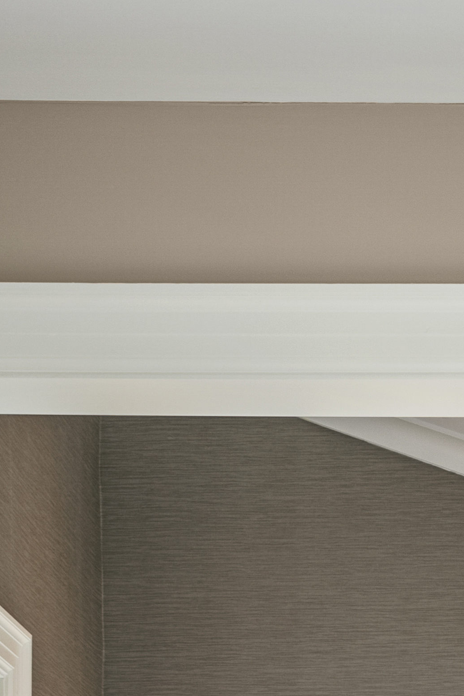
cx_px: 578
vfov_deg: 14.1
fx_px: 2591
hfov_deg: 10.1
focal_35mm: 134
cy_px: 1107
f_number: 6.3
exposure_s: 1/1250
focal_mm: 35
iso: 100
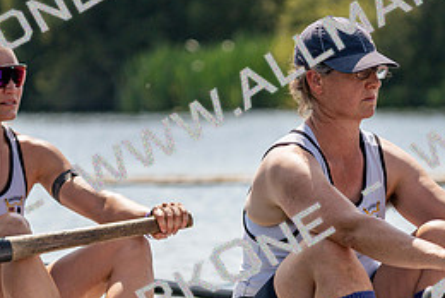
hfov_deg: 4.6
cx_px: 284
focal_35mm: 446
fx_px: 5519
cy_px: 198
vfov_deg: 3.1
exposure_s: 1/1600
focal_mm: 200
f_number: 5.6
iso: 200
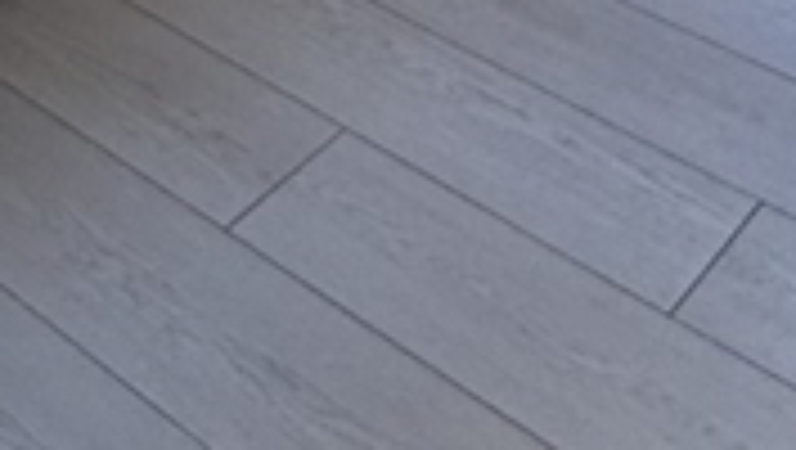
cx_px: 99
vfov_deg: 9.8
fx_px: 1859
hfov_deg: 23.6
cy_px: -976
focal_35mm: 88
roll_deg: -0.7
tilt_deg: -2.7
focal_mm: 2.22
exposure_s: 1/154
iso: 64
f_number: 2.2
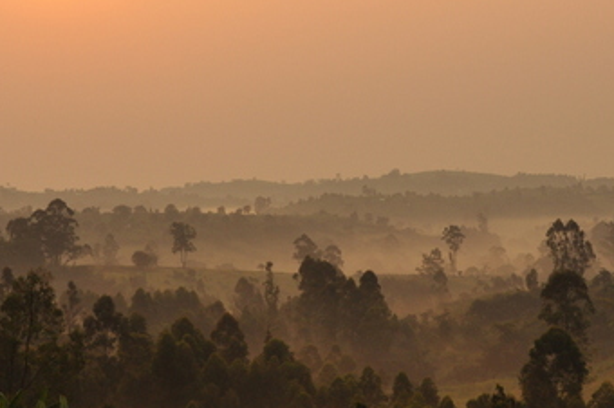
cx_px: 271
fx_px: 1686
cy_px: 203
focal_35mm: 99
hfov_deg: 20.6
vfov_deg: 13.8
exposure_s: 1/640
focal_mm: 35
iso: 400
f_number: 10
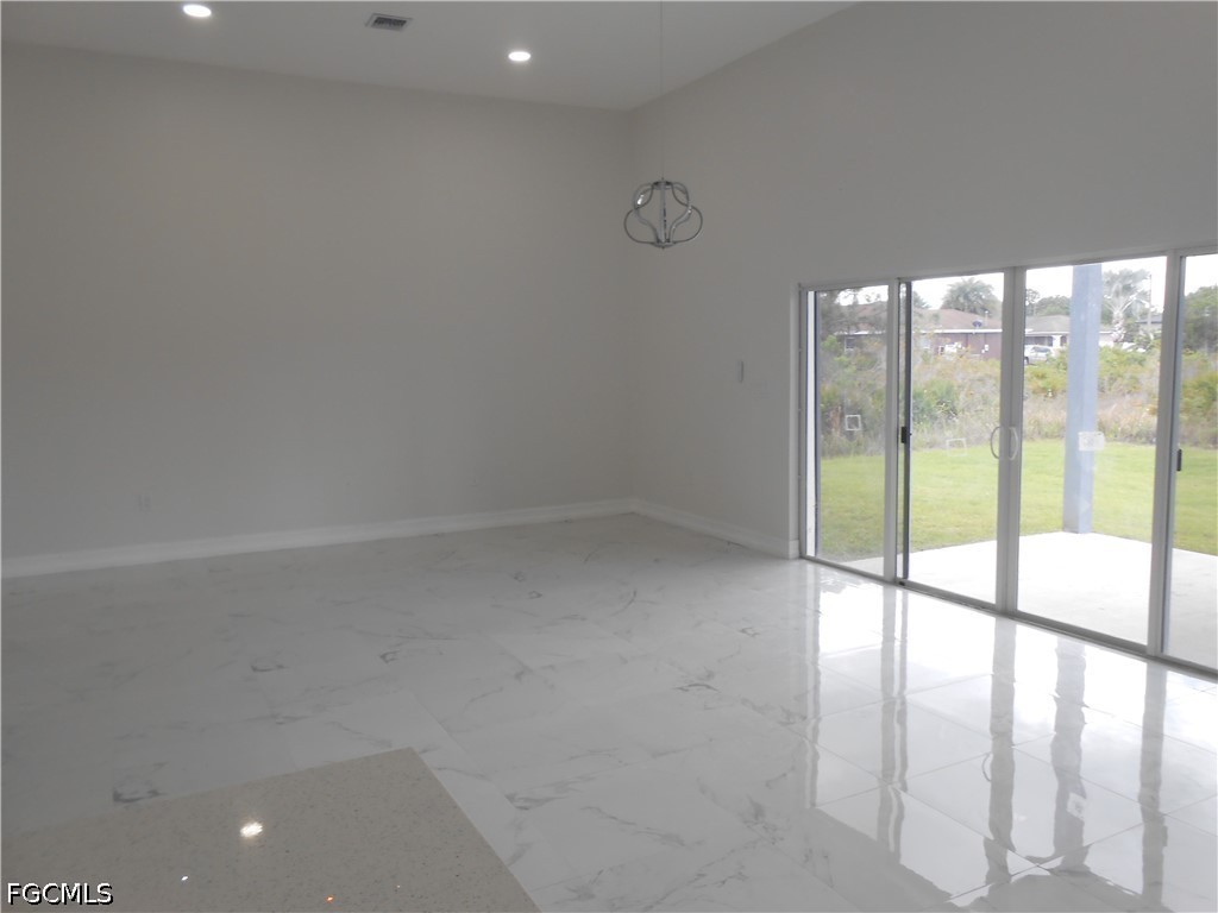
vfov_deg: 53.1
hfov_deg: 67.3
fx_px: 915
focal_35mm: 26
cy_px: 456
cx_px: 609
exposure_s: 1/50
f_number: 3.5
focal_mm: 4.6
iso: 80
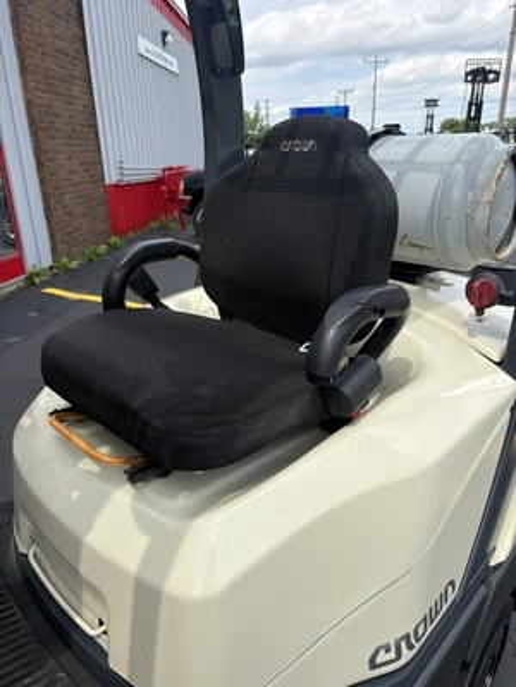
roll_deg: +3.2
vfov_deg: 67.3
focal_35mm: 26
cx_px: 258
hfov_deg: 53.1
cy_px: 344
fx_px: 517
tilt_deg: -17.9
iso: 50
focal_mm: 5.96
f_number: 1.6
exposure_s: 1/2451
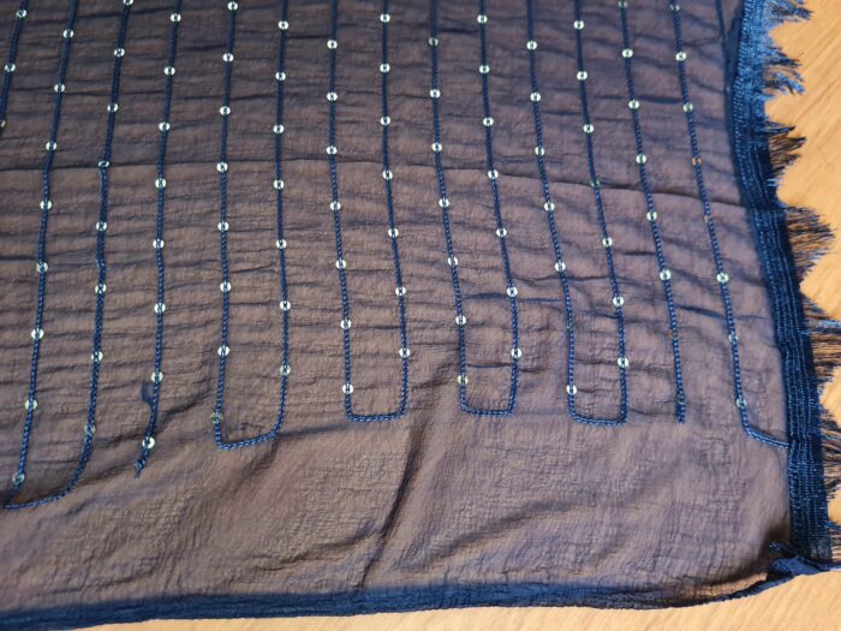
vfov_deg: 53.1
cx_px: 420
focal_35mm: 26
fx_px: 632
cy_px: 316
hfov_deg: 67.3
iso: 640
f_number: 1.8
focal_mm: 5.4
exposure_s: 1/40
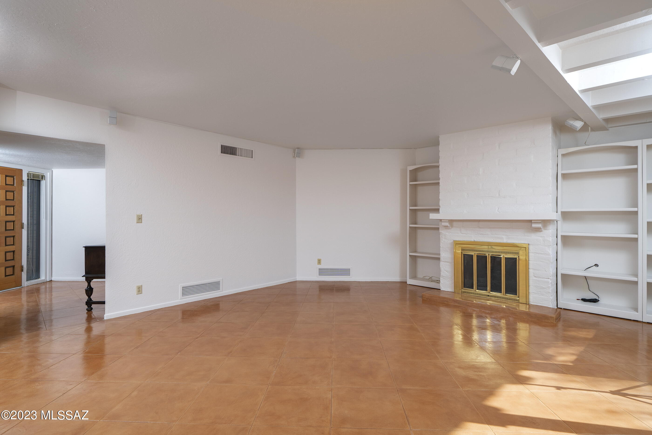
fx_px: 308
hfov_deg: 93.3
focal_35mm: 17
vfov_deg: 70.4
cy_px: 218
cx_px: 326
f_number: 7.1
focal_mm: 17
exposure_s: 1/160
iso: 200
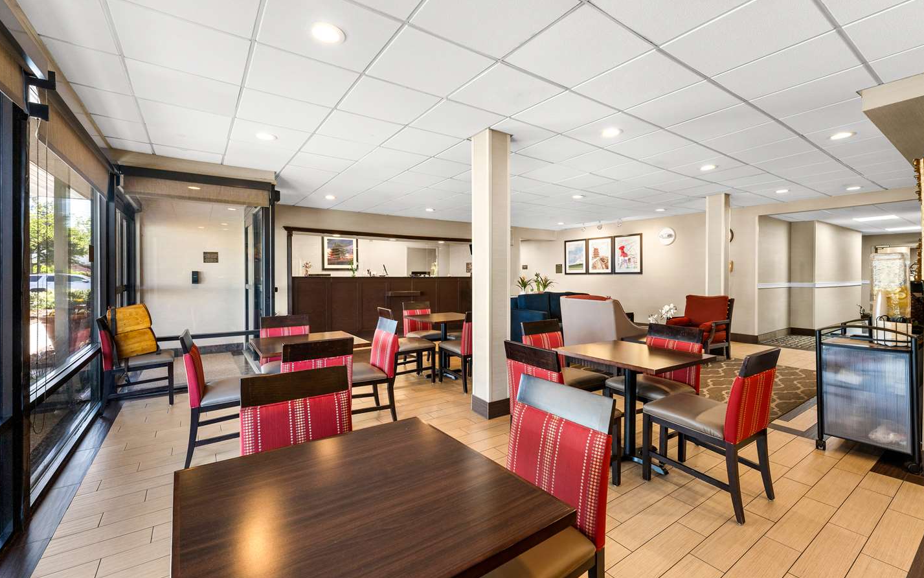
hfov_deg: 101.5
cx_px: 466
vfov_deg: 74.8
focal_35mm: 15
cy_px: 281
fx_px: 378
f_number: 8
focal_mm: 14
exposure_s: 1/15
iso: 500
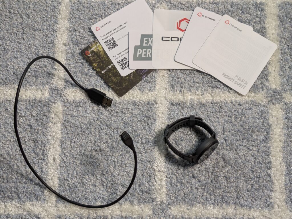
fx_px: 430
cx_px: 146
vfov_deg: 28.6
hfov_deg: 37.5
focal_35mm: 51
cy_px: 110
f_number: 1.89
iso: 87
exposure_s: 1/120
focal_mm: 5.43
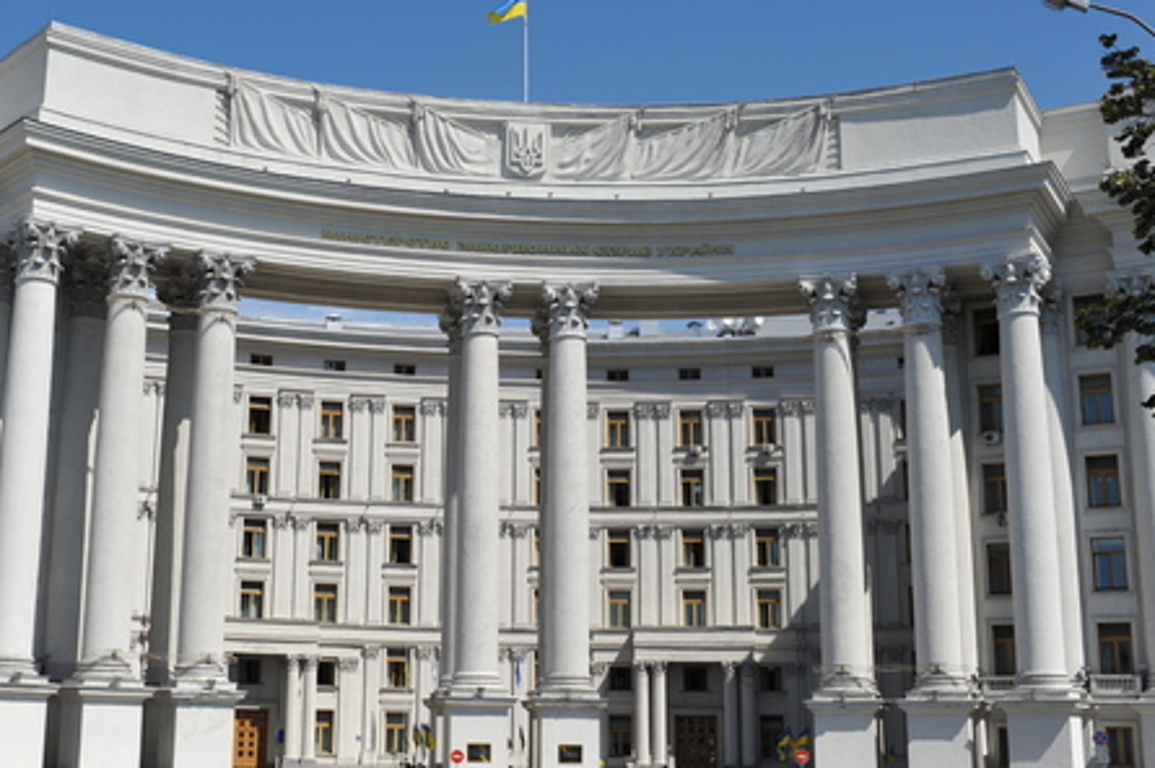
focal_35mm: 48
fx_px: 1539
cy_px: 358
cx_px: 467
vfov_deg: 28.0
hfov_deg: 41.0
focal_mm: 35
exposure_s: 1/1250
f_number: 6.3
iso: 200
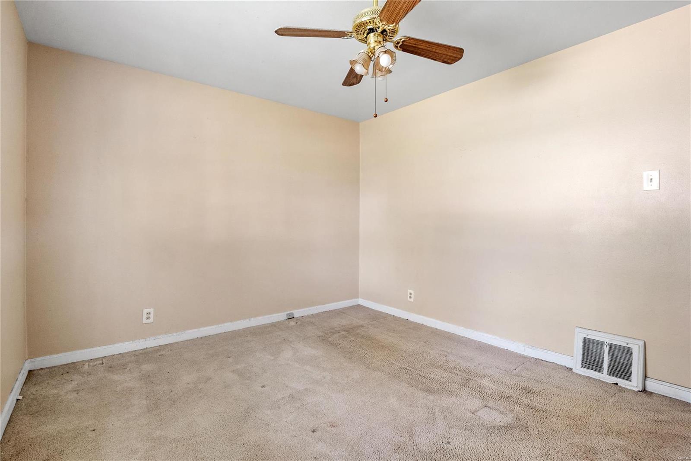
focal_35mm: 16
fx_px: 307
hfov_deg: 96.7
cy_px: 230
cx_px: 346
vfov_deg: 73.7
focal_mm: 8
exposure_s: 1/3
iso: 400
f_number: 8
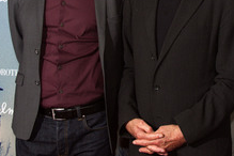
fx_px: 481
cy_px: 25
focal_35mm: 74
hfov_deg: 27.3
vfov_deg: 18.2
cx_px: 139
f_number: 5.6
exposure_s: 1/100
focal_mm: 36
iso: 1600
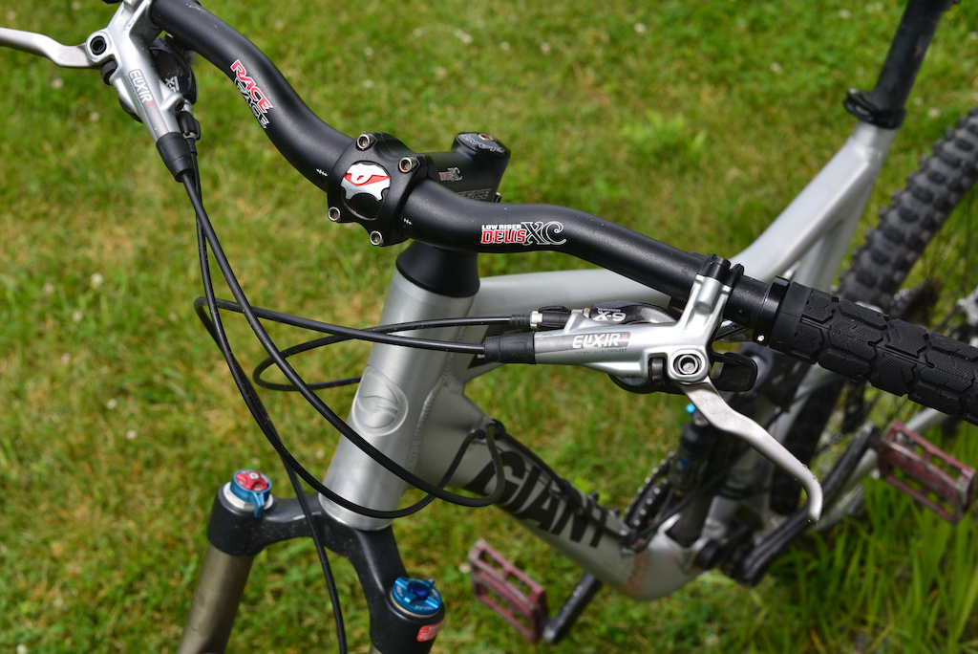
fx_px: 1359
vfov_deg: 27.0
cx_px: 489
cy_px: 327
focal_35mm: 50
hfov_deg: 39.6
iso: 220
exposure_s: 1/250
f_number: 10
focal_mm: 50
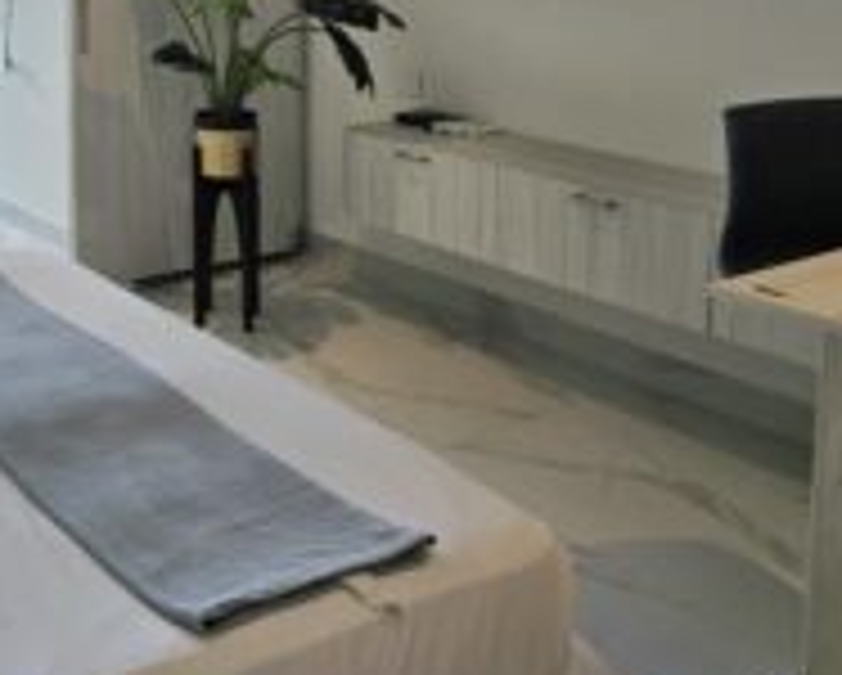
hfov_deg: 35.4
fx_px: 1197
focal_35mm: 48
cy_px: 45
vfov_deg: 29.9
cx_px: 18
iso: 25
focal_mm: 6.3
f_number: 1.7
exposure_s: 1/182
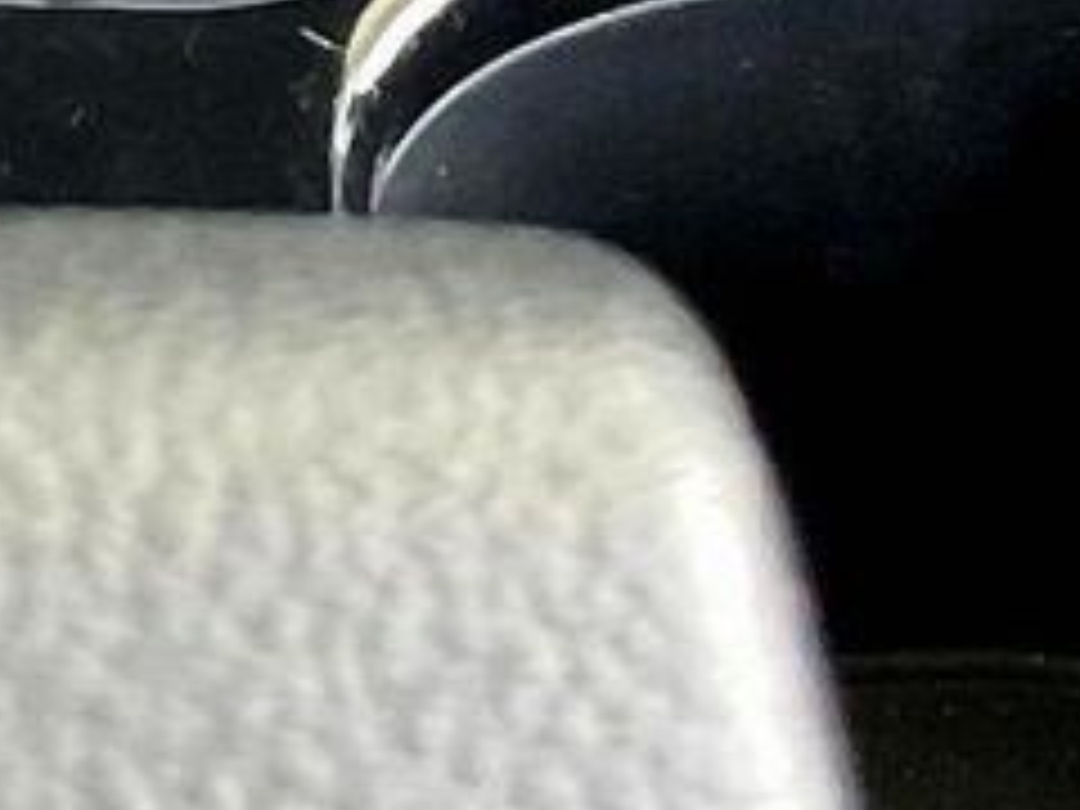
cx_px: -144
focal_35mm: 193
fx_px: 6021
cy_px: -1192
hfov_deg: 10.1
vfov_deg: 7.2
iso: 320
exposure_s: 1/40
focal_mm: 3
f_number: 1.8
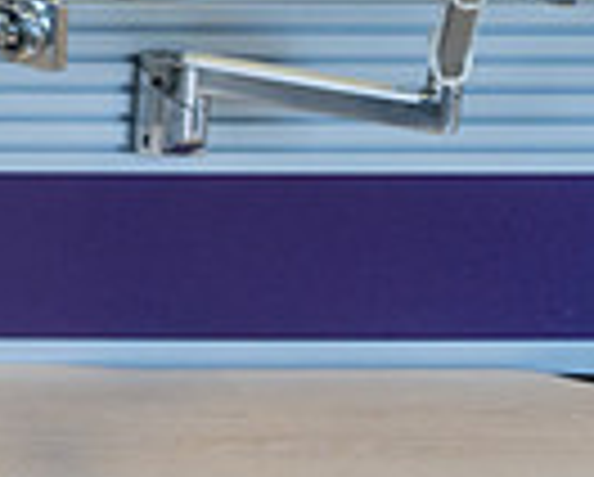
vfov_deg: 14.1
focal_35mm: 99
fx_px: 1743
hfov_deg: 15.1
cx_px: -644
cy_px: -326
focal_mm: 16
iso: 640
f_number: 4
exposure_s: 1/160
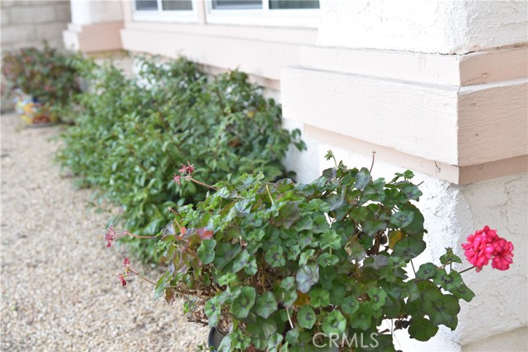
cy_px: 176
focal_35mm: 48
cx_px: 264
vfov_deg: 28.1
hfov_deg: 41.1
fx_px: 704
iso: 800
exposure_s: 1/125
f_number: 5.6
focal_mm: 48
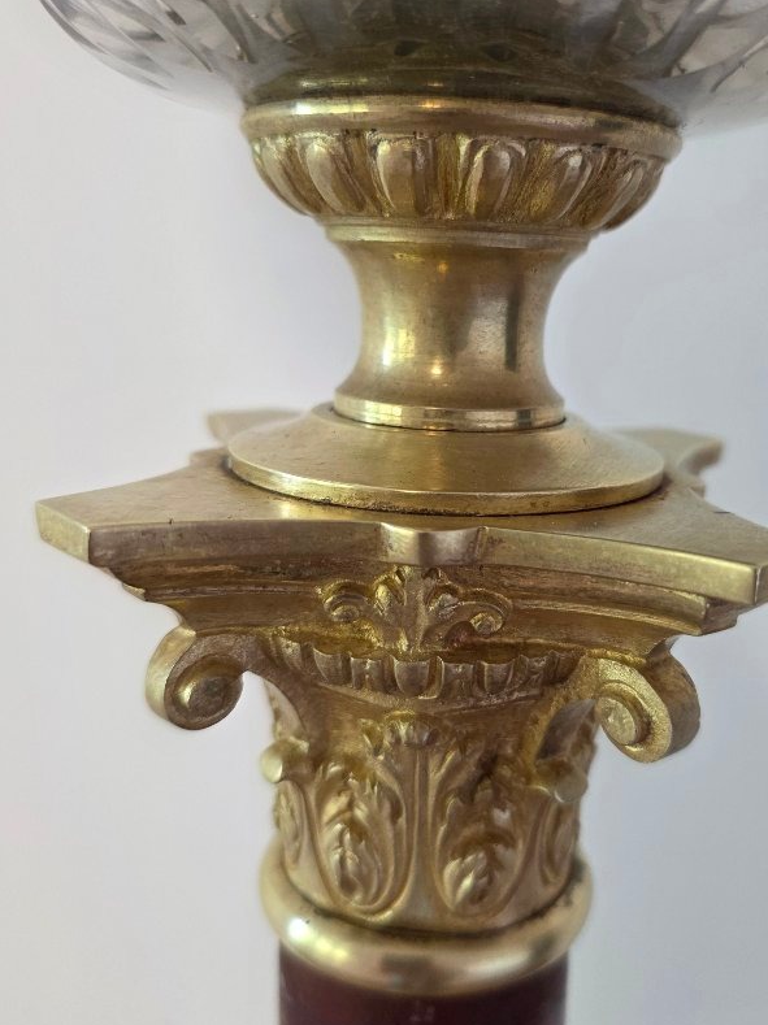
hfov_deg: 40.4
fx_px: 1036
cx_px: 480
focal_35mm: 35
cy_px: 460
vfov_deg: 52.6
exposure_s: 1/100
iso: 250
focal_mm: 6.3
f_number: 1.7
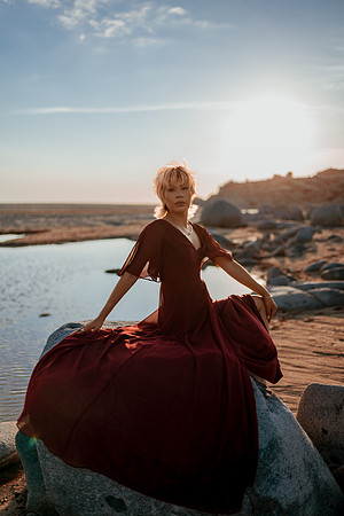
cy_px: 258
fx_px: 502
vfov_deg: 54.4
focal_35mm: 35
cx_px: 172
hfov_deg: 37.9
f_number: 1.4
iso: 100
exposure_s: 1/8000
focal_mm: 35
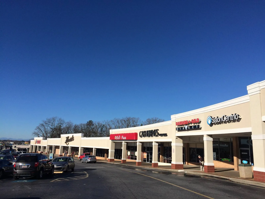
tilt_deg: +12.6
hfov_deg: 61.7
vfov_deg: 48.2
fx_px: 222
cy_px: 100
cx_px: 132
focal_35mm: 29
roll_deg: -1.0
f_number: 2.2
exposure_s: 1/4566
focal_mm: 4.15
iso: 40
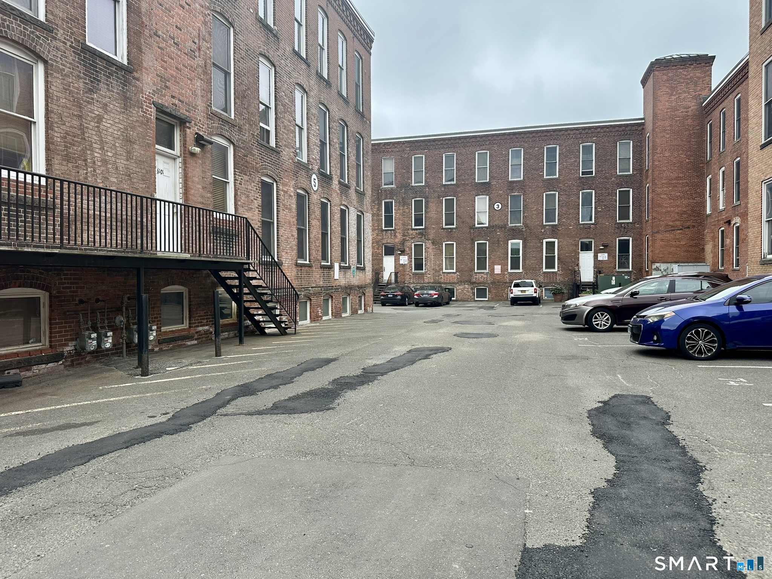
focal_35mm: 24
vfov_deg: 56.8
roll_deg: +0.3
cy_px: 290
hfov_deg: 71.6
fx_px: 535
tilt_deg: -0.6
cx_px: 386
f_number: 1.78
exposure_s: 1/1304
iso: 80
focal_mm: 6.86
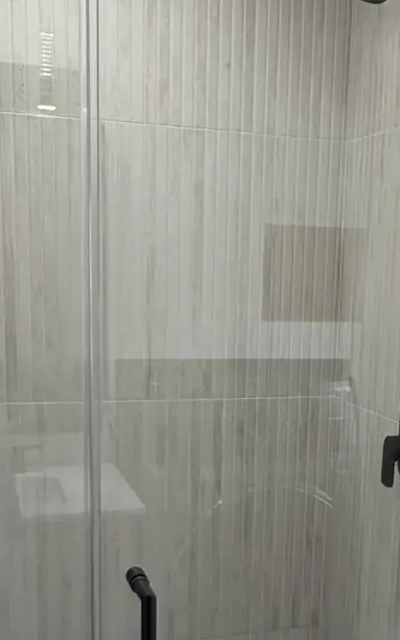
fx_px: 889
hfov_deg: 25.2
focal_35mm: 51
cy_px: 437
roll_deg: -2.6
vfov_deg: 39.0
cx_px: 282
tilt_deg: -9.8
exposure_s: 1/120
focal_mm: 2.2
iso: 100
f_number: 2.2
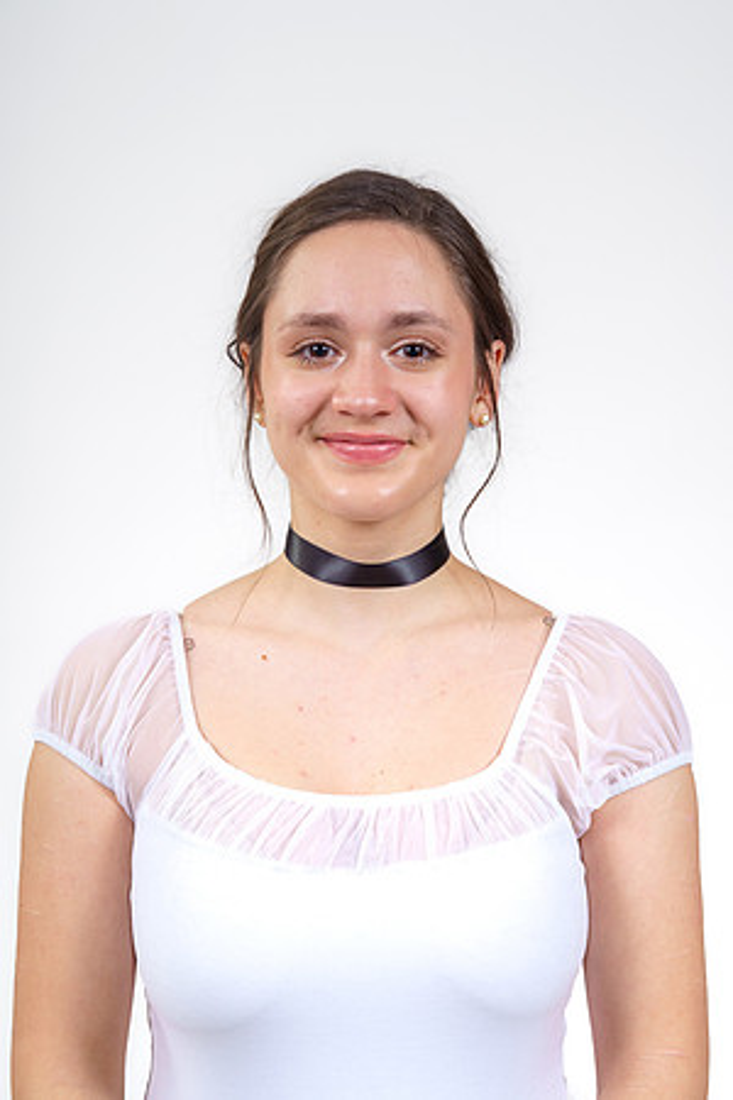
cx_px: 366
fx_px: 2138
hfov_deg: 19.5
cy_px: 550
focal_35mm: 70
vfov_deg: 28.8
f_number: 8
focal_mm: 70
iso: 320
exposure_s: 1/125
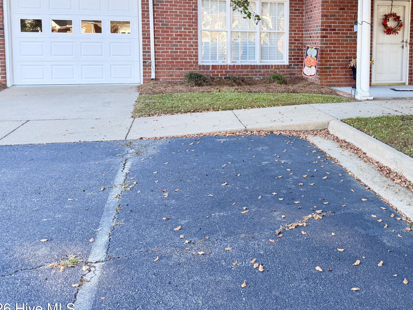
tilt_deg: -4.4
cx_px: 303
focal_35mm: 39
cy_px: 80
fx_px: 465
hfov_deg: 46.4
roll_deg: -0.5
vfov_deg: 36.0
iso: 64
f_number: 1.78
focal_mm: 6.76
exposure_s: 1/225
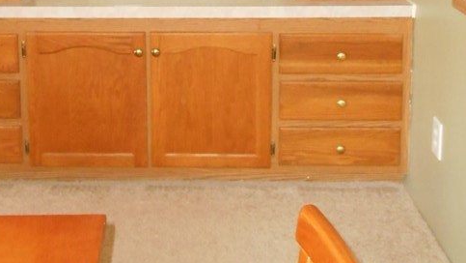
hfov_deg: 34.6
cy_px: -69
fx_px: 742
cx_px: 159
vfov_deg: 18.8
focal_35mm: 60
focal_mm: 4.7
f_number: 3.4
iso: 640
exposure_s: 1/25
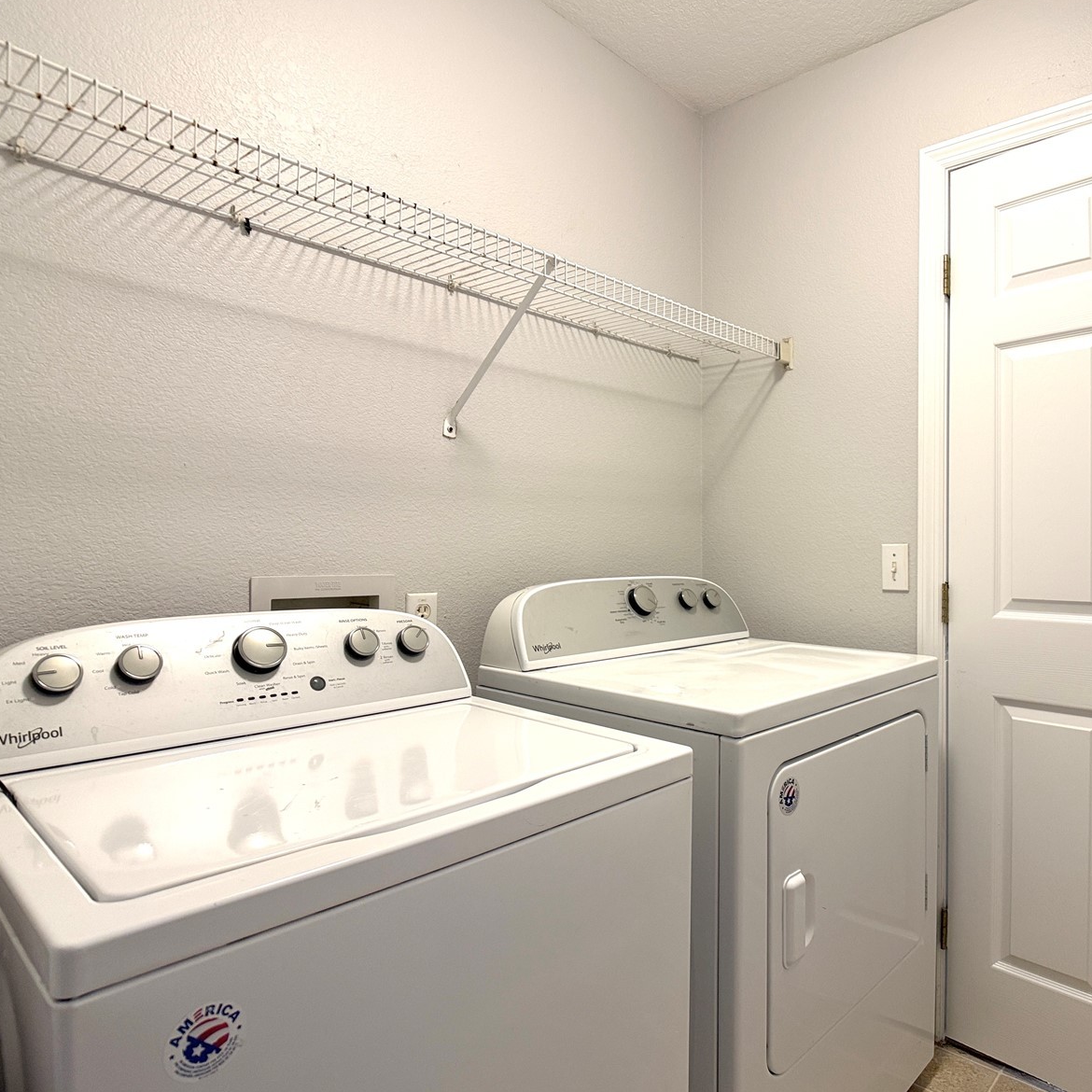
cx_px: 709
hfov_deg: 54.7
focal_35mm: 29
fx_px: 1035
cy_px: 548
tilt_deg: +0.2
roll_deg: -0.4
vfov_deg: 55.6
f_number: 1.78
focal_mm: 6.76
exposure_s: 1/60
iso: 200
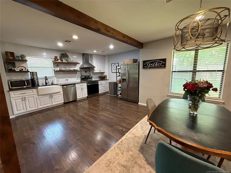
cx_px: 116
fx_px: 93
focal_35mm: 14
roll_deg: +1.9
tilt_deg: -8.0
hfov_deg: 102.1
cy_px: 86
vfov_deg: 85.7
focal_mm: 2.22
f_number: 2.2
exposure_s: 1/60
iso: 500
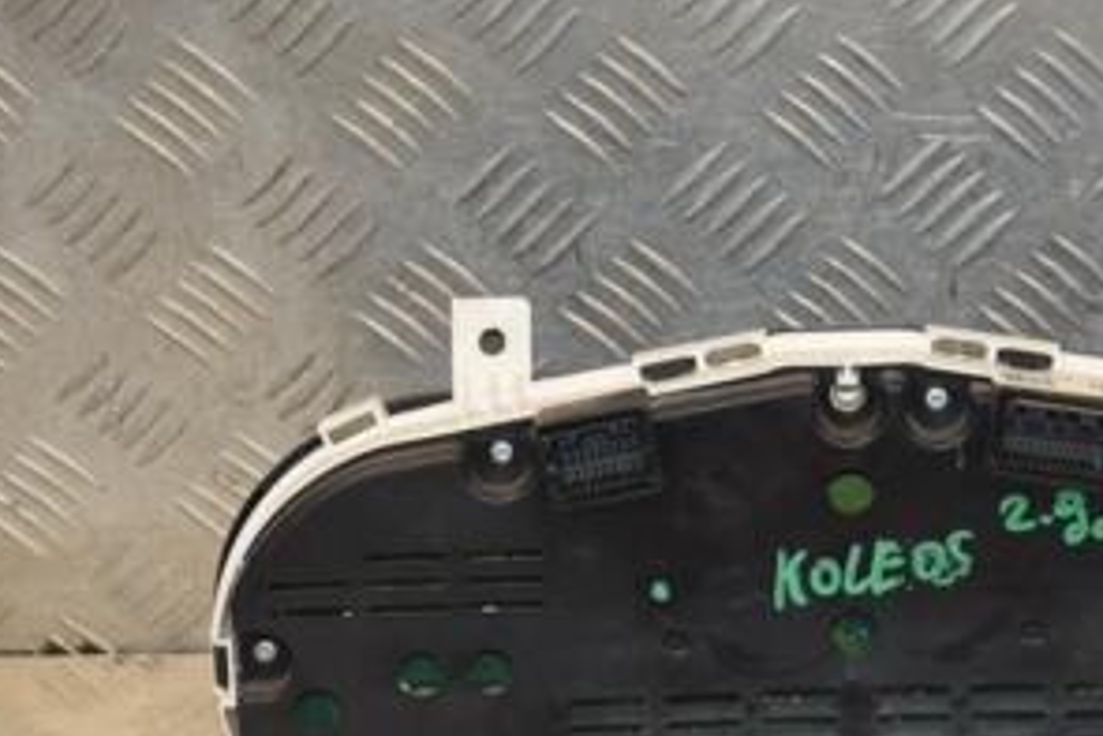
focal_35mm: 116
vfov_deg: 11.8
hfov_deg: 17.5
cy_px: 531
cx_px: 856
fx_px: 3556
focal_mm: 38
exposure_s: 1/200
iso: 800
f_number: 5
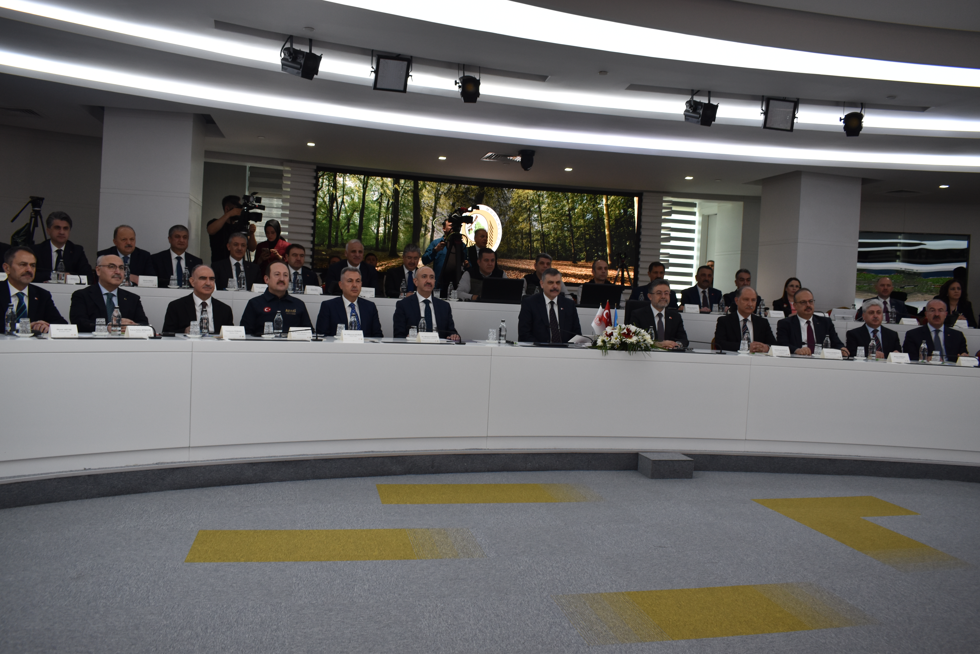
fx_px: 735
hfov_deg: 67.4
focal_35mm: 27
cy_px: 327
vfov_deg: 47.9
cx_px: 490
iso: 400
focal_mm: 18
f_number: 5
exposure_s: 1/60
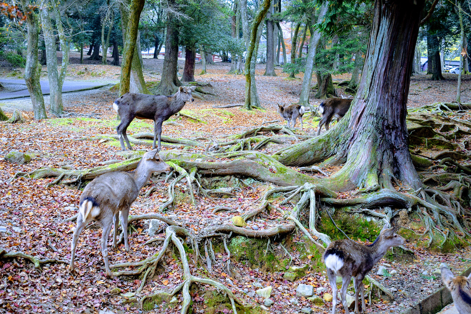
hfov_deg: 37.9
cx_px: 236
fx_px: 687
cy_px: 157
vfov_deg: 25.7
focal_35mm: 52
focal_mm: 35
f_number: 5
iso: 400
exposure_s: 1/100
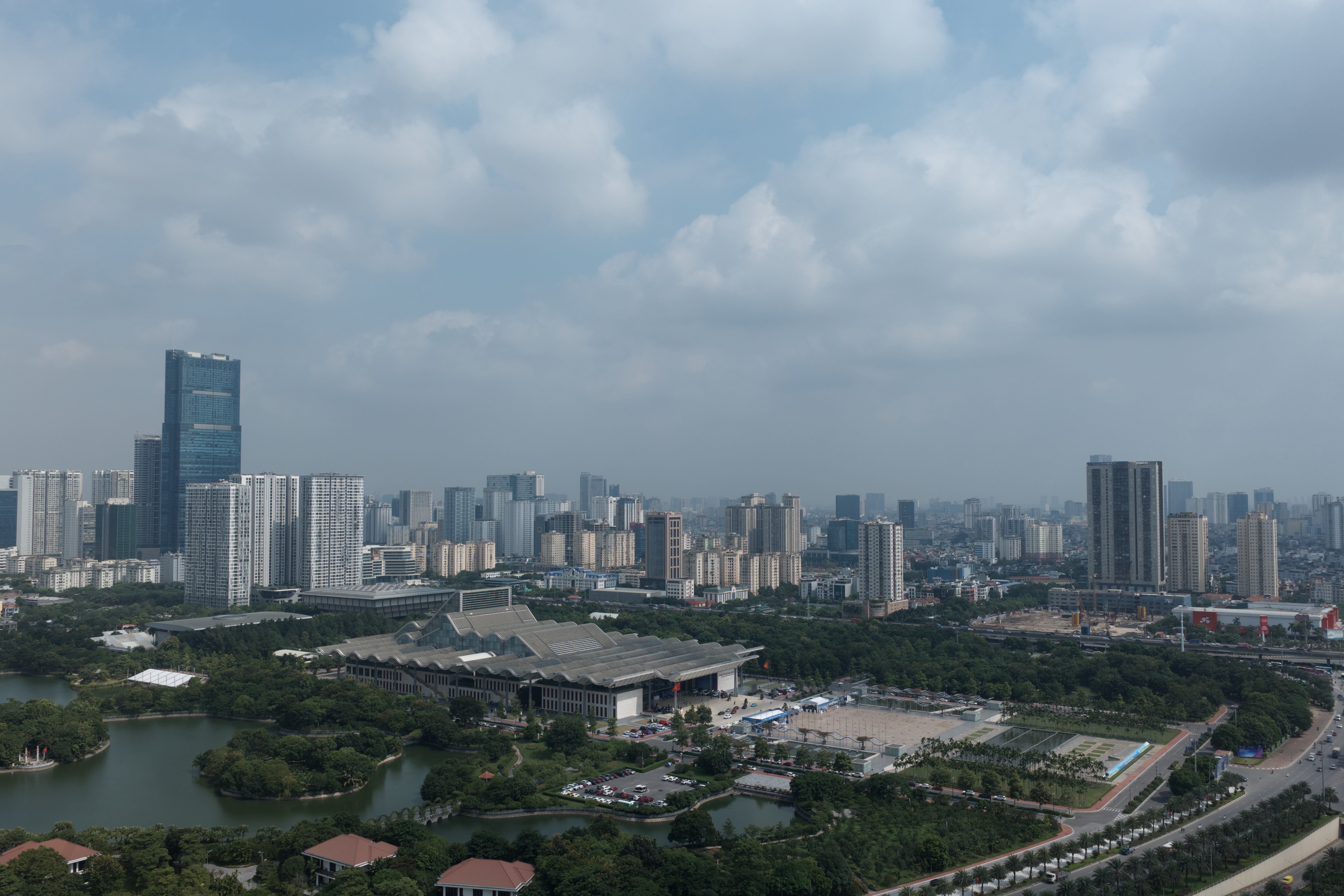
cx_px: 672
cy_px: 448
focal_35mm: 28
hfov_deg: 65.5
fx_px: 1045
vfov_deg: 46.4
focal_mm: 14.45
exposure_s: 1/10
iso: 100
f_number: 5.6
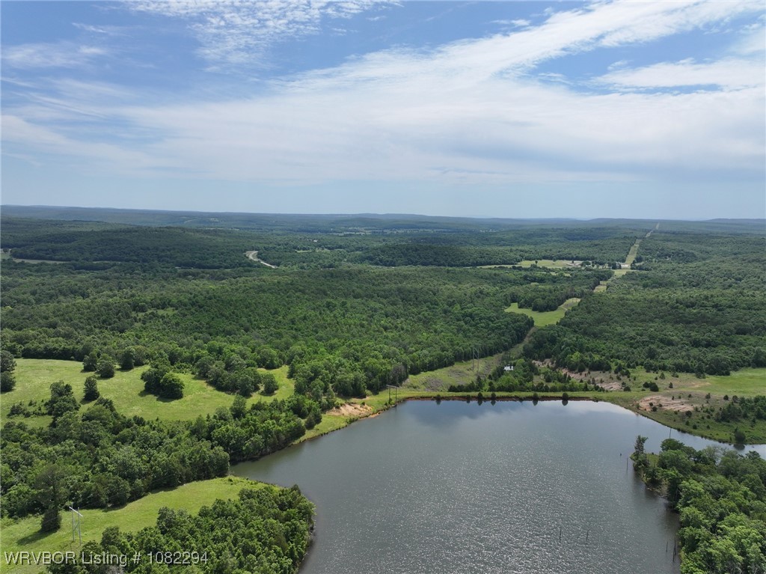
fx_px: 531
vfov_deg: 56.8
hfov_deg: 71.6
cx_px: 383
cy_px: 287
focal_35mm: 24
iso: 140
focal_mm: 12.29
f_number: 2.8
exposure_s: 1/2500
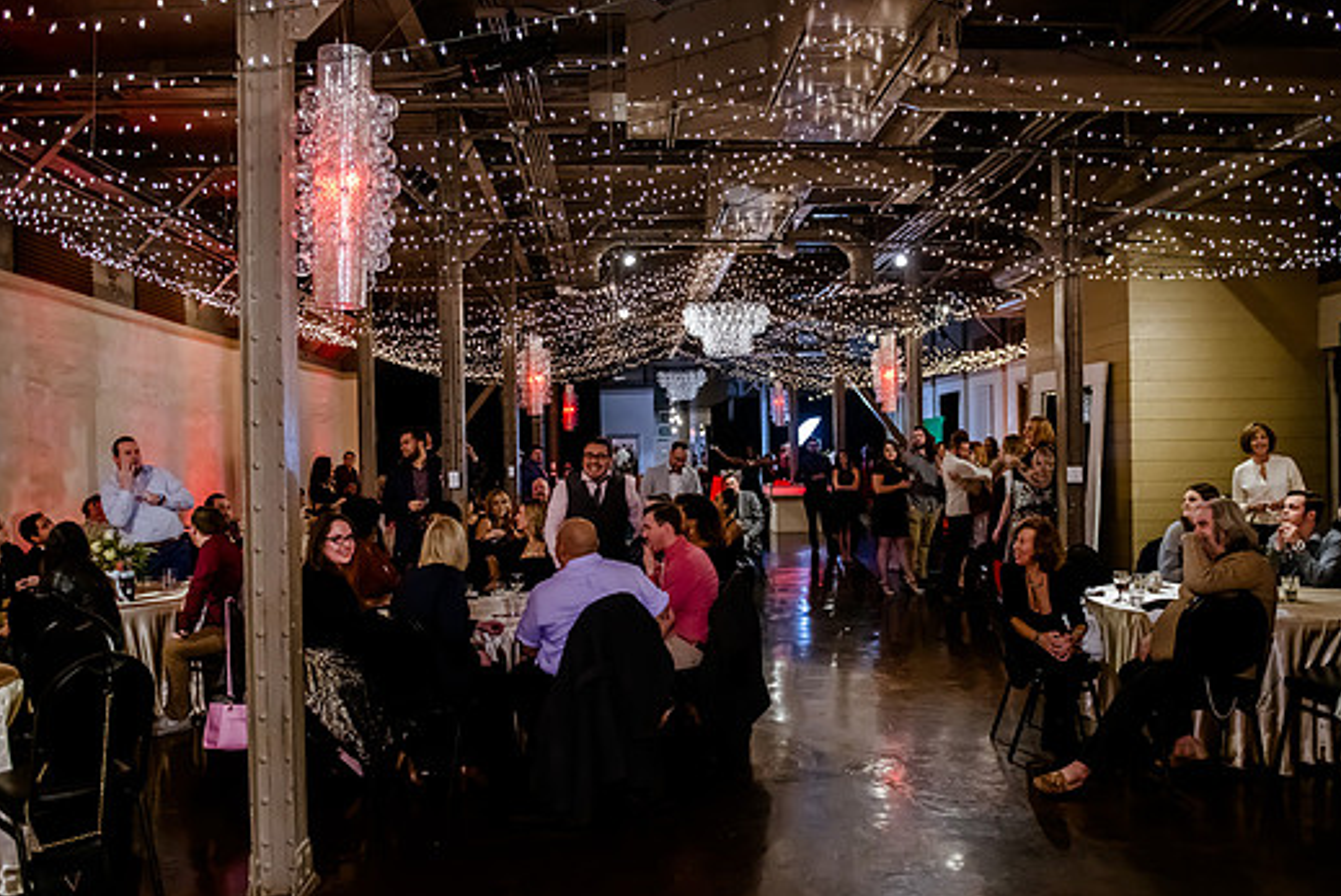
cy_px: 471
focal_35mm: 27
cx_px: 659
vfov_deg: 48.0
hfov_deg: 67.3
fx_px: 1007
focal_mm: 24
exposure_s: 1/200
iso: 5000
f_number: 2.8
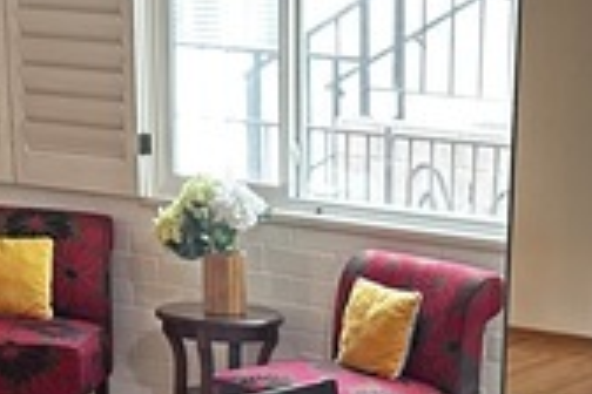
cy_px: 651
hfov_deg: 20.0
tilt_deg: -20.6
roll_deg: -4.1
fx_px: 1628
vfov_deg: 12.8
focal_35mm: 99
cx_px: 587
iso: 640
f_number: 1.78
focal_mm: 6.86
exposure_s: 1/60
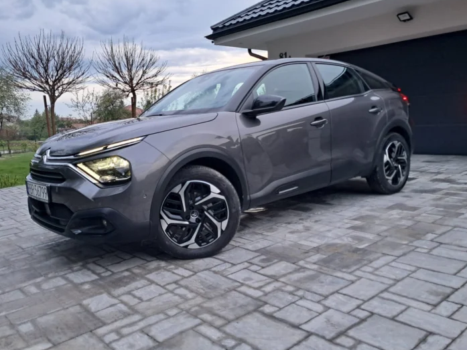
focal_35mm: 31
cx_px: 209
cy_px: 178
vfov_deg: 45.5
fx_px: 418
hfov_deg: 58.2
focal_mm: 4
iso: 250
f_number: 1.8
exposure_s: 1/50
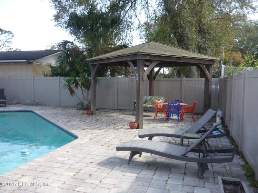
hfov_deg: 55.4
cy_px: 96
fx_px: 246
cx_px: 129
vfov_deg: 42.9
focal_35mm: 33
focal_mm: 5.5
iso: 100
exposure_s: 1/250
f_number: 2.8
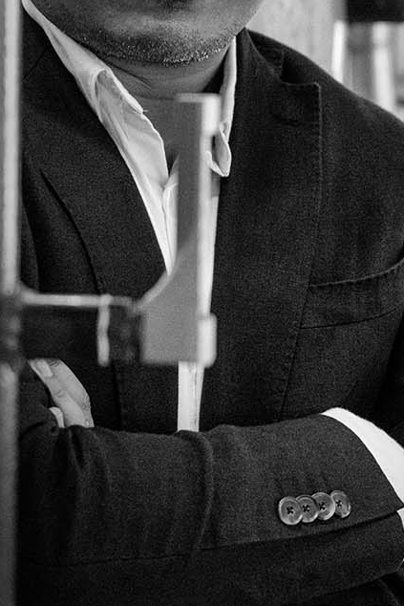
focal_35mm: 159
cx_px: 159
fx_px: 2675
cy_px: 198
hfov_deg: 8.6
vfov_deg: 12.9
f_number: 4
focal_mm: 70
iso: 8000
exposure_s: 1/250
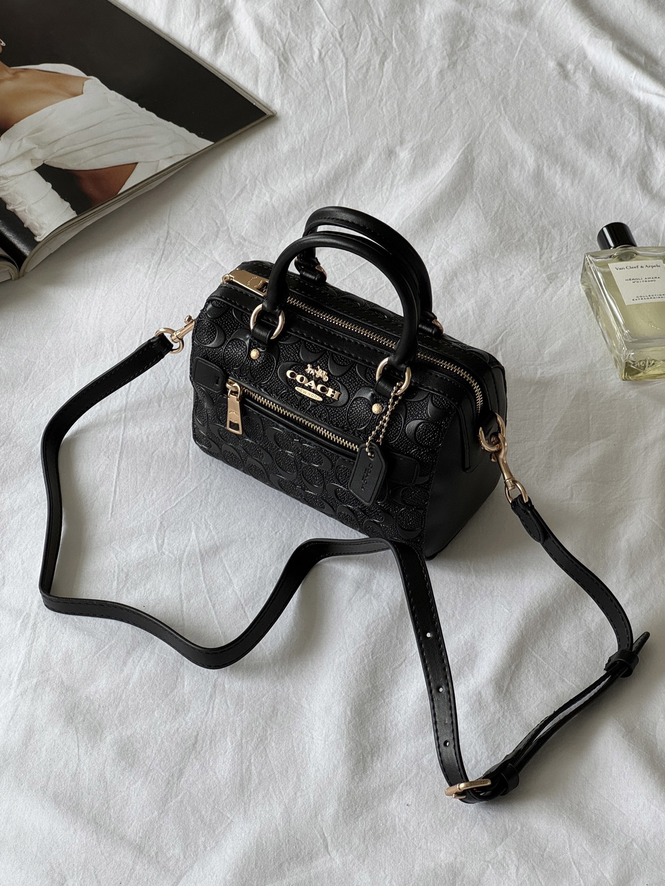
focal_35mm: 78
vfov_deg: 25.0
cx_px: 335
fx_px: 1997
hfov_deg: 18.9
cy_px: 438
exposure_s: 1/99
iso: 100
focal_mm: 9
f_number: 2.8
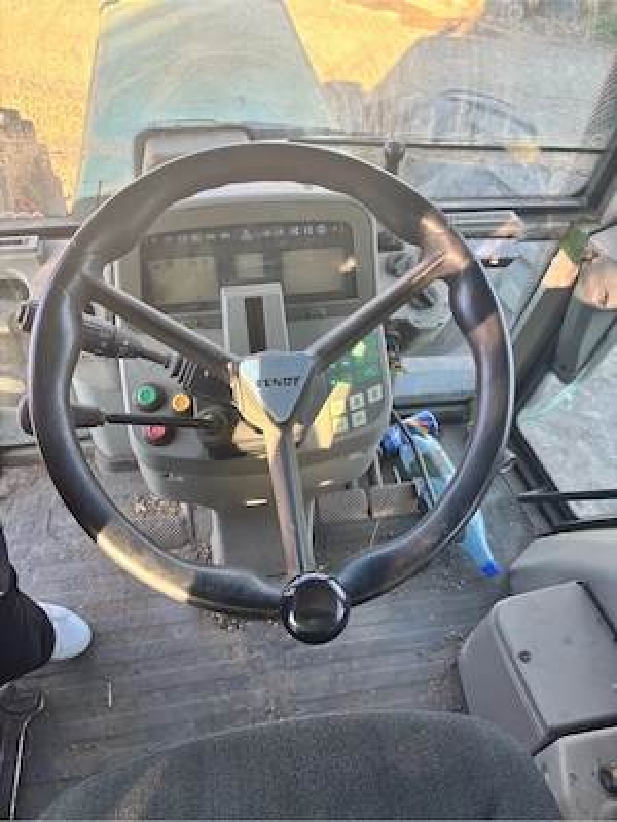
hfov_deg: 53.1
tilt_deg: -46.3
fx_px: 618
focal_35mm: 26
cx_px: 308
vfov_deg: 67.3
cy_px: 411
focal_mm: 5.96
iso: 64
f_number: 1.6
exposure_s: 1/121
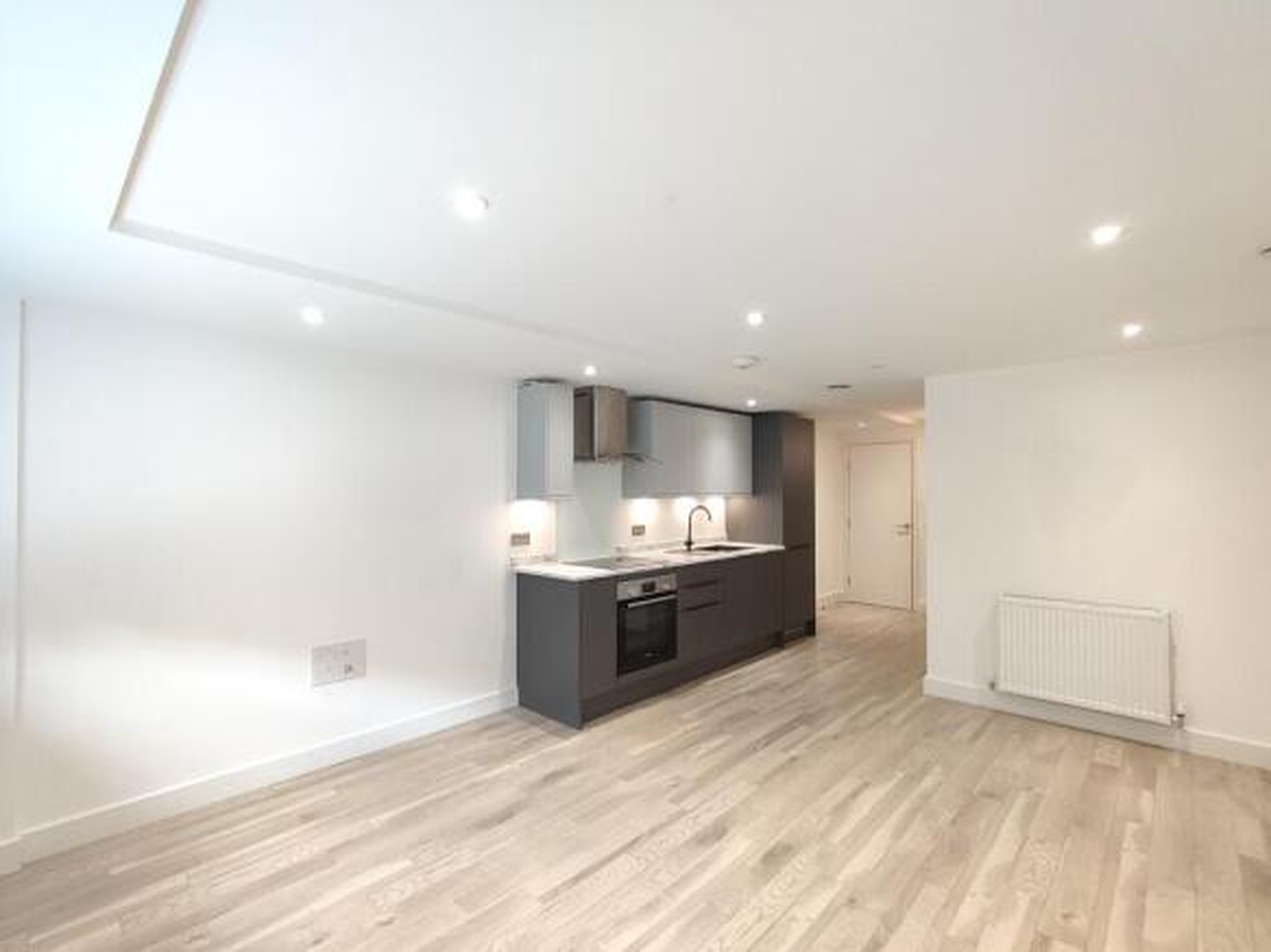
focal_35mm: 15
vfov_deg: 81.7
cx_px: 636
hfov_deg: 98.2
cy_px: 476
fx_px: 551
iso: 250
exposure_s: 1/50
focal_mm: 1.67
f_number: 2.2
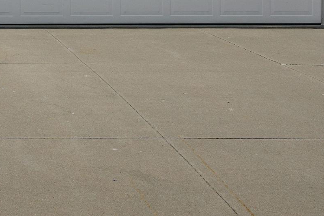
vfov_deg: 14.6
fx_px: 729
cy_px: -184
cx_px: -76
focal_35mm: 81
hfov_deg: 22.8
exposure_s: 1/800
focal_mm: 21
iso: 250
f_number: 9
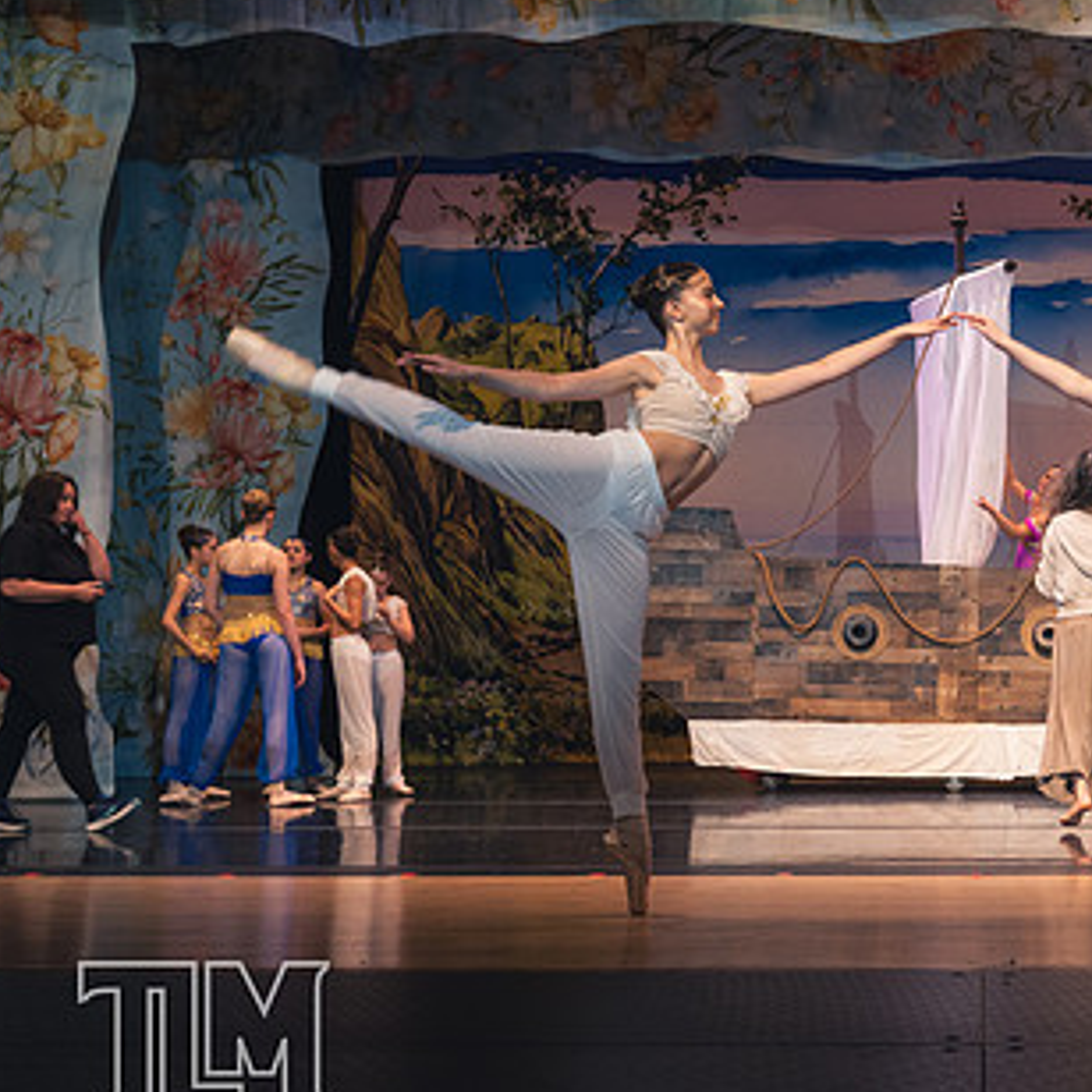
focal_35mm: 56
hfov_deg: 29.4
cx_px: 975
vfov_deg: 30.5
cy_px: 629
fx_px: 1999
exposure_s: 1/50
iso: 2000
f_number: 11
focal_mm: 35
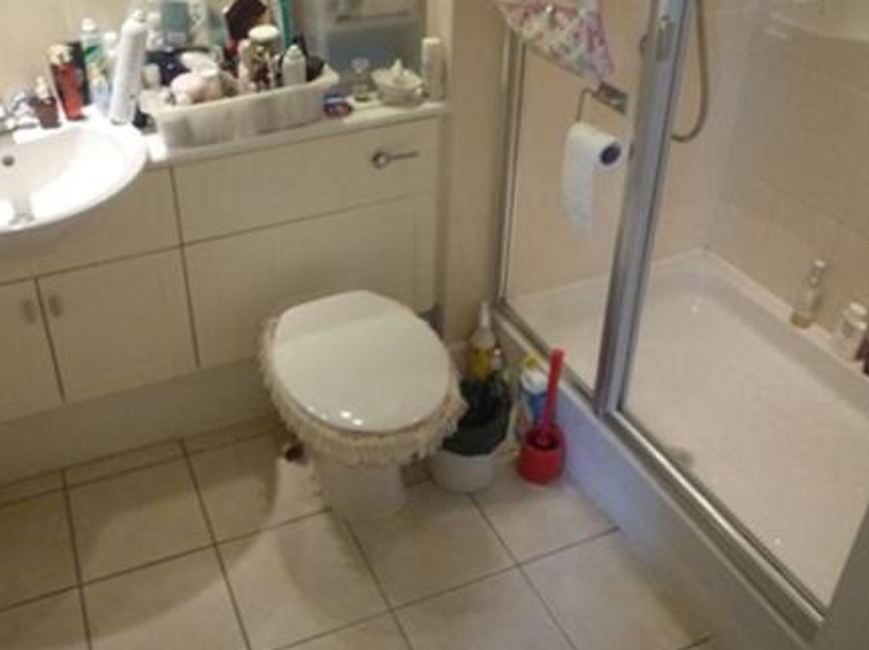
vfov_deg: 41.3
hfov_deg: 53.4
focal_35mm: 34
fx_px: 853
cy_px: 230
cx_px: 323
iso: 320
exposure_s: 1/30
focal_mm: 4.4
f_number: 2.8
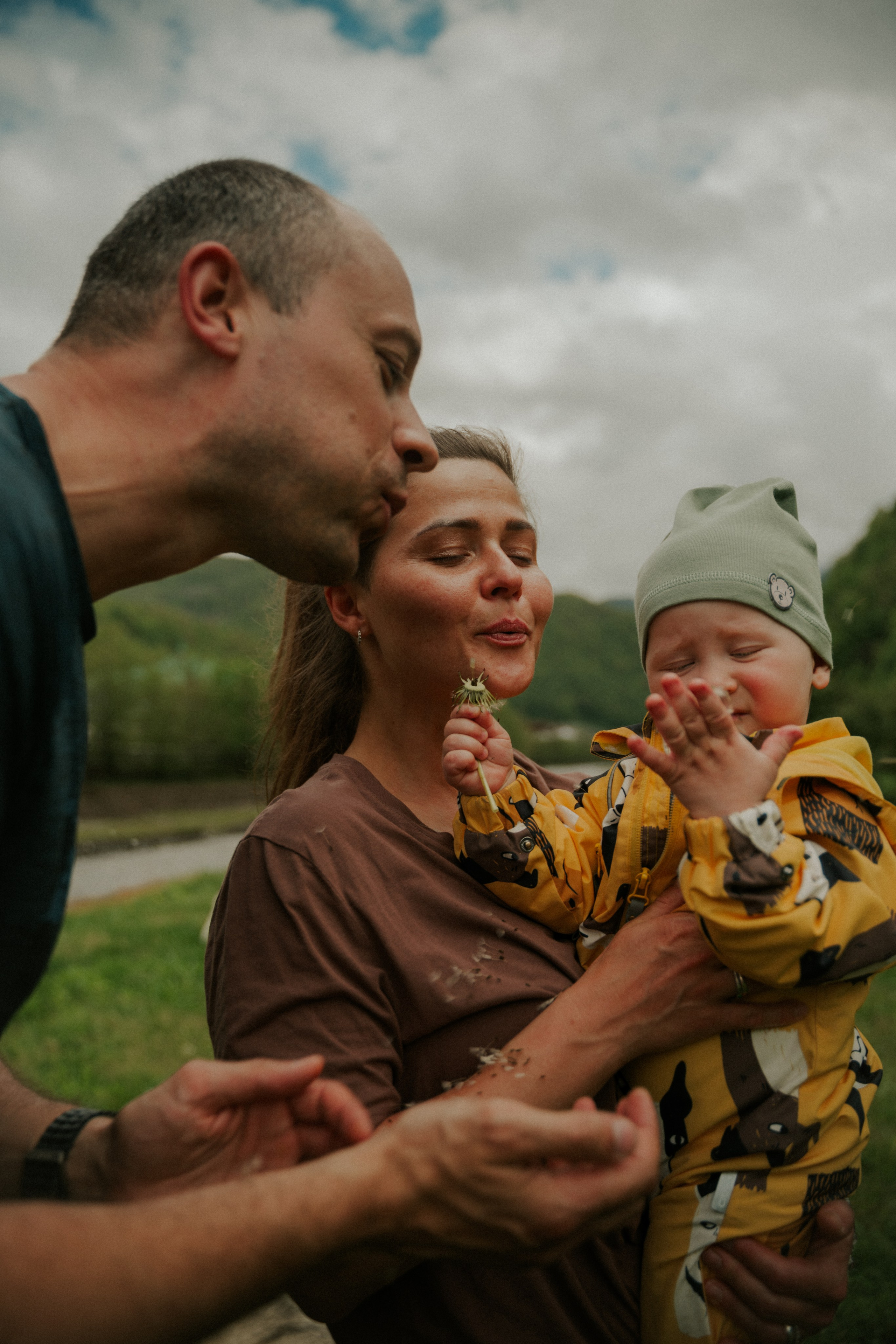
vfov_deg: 65.5
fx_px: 1045
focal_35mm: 28
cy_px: 672
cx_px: 448
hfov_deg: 46.4
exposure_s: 1/125
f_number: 2.8
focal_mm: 28
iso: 100
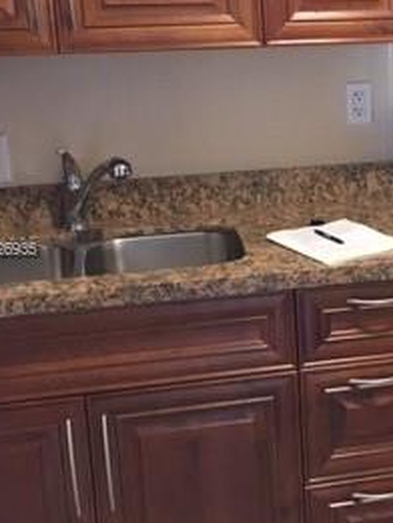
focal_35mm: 71
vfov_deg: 27.4
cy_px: 250
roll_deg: +0.5
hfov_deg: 20.1
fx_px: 1074
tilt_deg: -12.1
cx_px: 395
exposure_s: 1/10
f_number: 2.2
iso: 80
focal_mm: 4.15
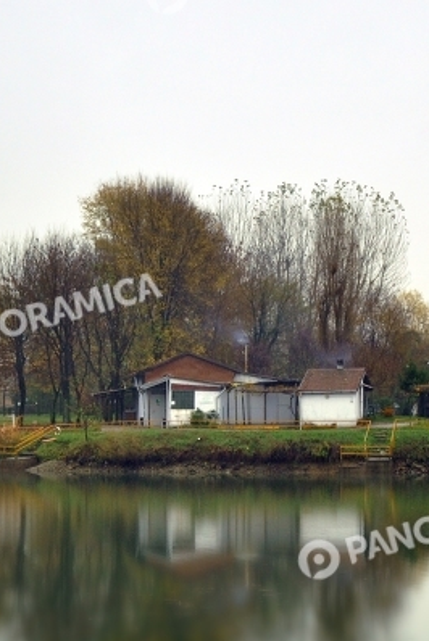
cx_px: 260
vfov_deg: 14.3
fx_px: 2551
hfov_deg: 9.6
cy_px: 407
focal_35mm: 143
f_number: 5
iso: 400
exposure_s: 1/80
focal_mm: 38
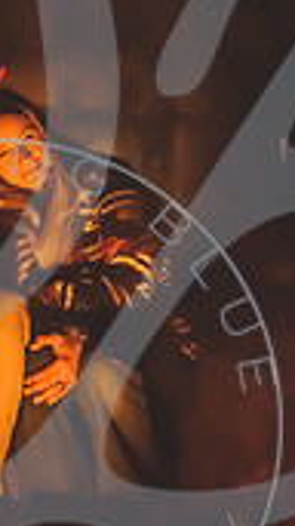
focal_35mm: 132
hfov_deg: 9.2
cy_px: 191
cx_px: 135
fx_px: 1838
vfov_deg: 16.2
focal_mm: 48
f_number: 2.8
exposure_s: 1/160
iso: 4000
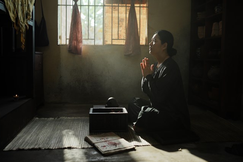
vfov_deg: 36.9
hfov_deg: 53.1
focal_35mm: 36
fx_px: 243
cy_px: 81
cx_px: 120
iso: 160
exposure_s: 1/1000
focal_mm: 35
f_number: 1.8
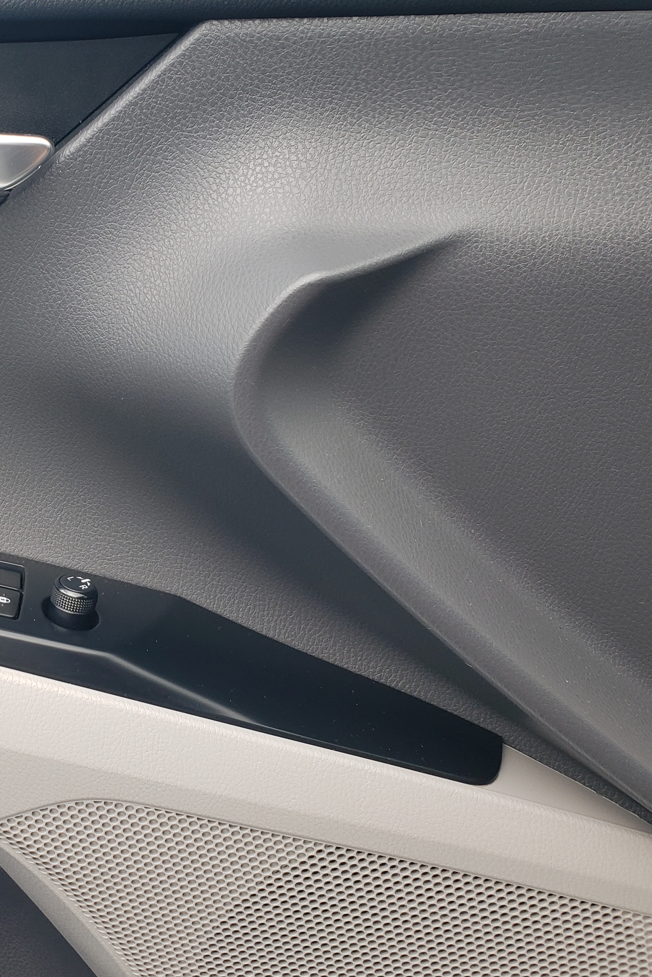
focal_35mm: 42
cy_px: 472
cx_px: -53
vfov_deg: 46.4
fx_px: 1141
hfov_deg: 29.1
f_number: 2.4
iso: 80
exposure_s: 1/120
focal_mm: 4.3
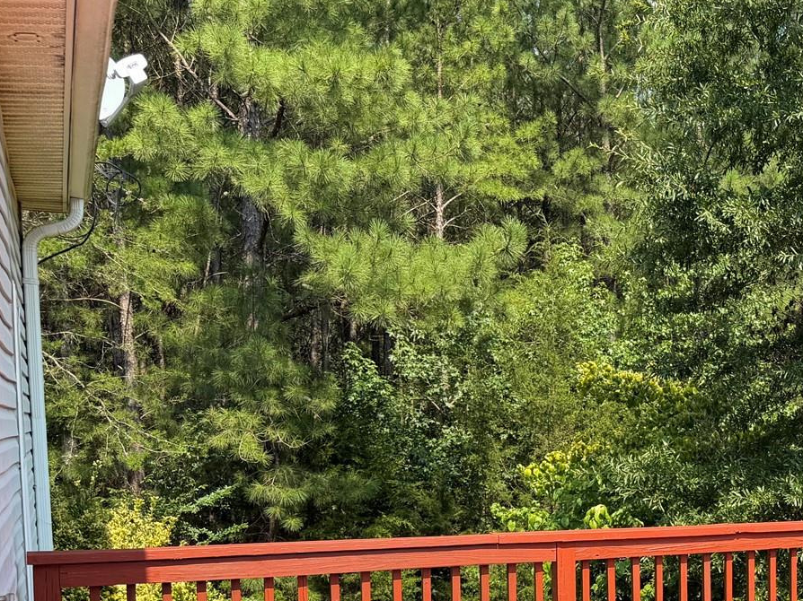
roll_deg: +0.5
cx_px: 842
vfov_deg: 25.6
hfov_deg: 31.7
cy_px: 557
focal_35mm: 55
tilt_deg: -5.3
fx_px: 1276
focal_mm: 6.76
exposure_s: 1/1653
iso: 80
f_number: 1.78
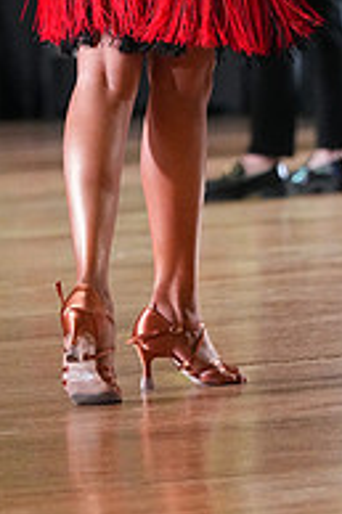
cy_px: -180
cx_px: 399
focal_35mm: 491
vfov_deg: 4.2
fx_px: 7009
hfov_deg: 2.8
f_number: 4.5
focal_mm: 164
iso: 8000
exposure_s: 1/400
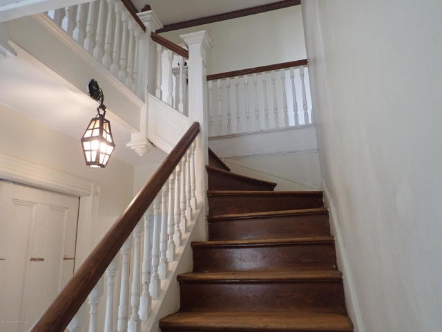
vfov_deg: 54.9
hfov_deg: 69.4
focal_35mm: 25
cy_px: 166
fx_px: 319
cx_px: 221
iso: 250
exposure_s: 1/30
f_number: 2
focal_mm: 4.5
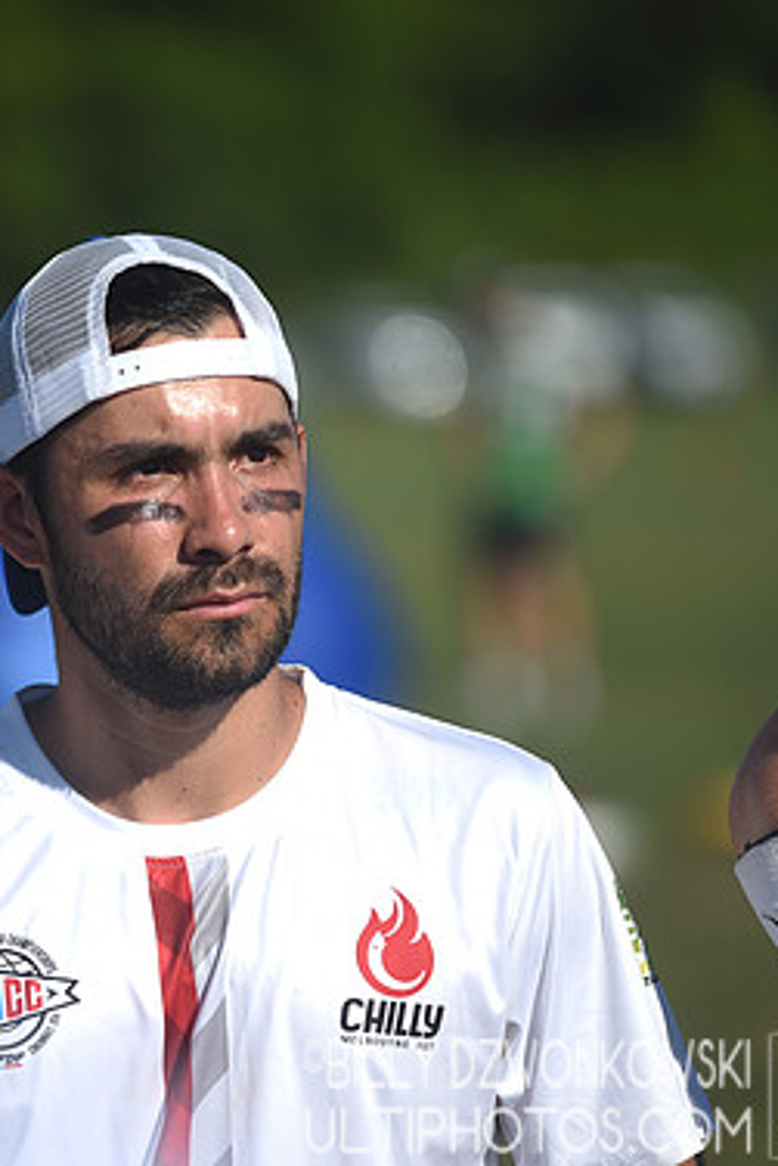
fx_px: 9974
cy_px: 594
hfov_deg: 4.5
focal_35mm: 308
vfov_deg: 6.7
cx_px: 105
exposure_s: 1/1250
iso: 50
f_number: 2.8
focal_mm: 200
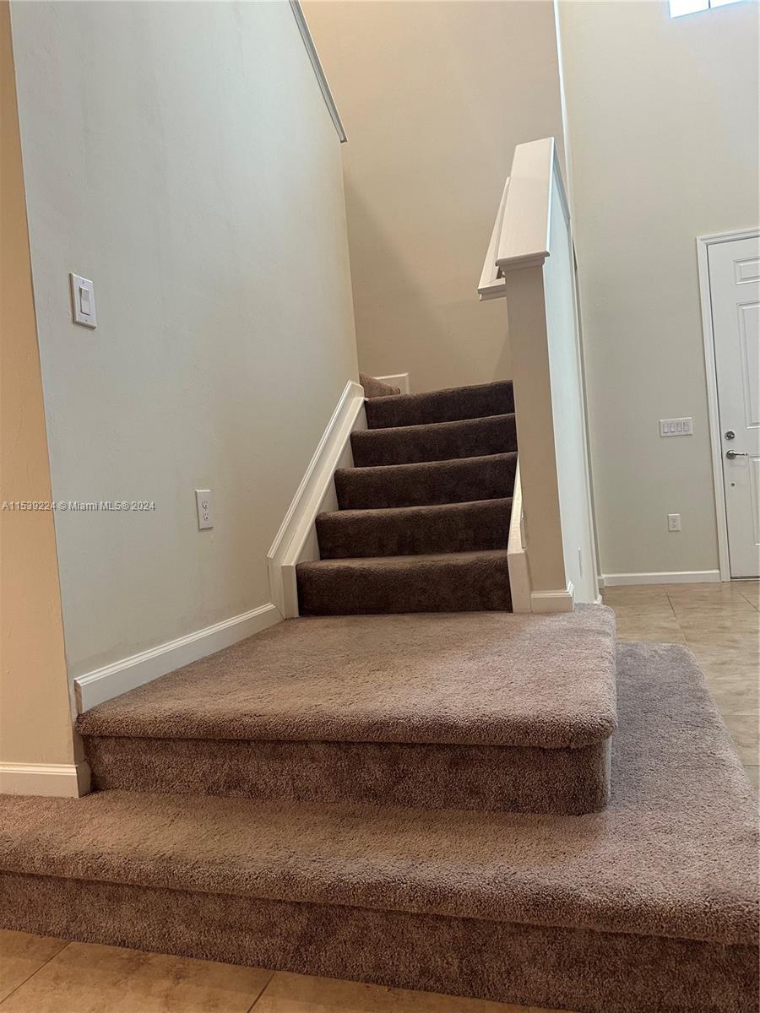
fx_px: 703
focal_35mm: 24
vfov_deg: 71.6
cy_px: 506
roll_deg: +4.6
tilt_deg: -0.7
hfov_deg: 56.8
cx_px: 380
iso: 320
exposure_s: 1/60
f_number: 1.78
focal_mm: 6.86
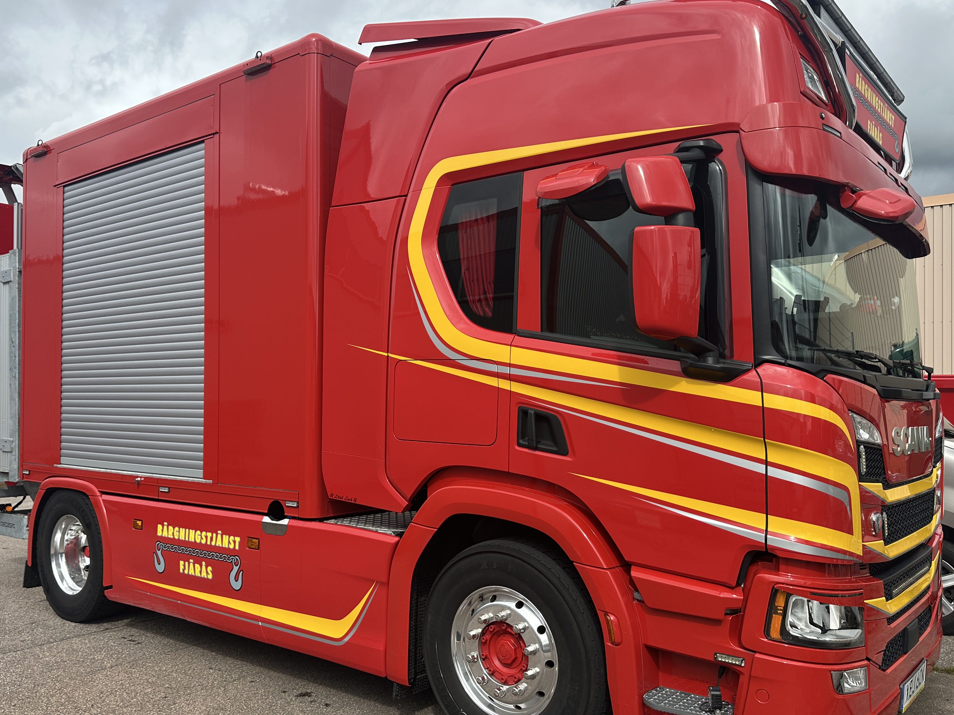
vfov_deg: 46.7
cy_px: 399
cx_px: 461
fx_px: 827
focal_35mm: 30
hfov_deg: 60.0
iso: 80
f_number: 1.78
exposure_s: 1/2882
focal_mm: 6.86
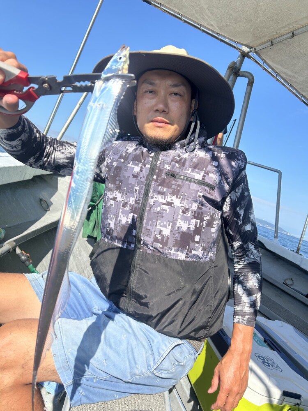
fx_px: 308
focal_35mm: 26
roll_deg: -18.6
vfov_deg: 67.3
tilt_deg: -0.4
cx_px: 154
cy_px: 206
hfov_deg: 53.1
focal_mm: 5.7
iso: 50
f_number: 1.5
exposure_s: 1/2632
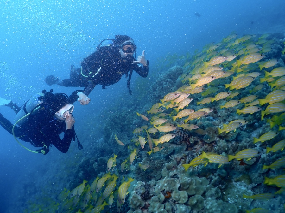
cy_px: 106
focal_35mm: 25
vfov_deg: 54.9
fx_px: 206
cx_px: 142
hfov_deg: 69.4
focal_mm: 4.5
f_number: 2.8
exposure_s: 1/125
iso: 100
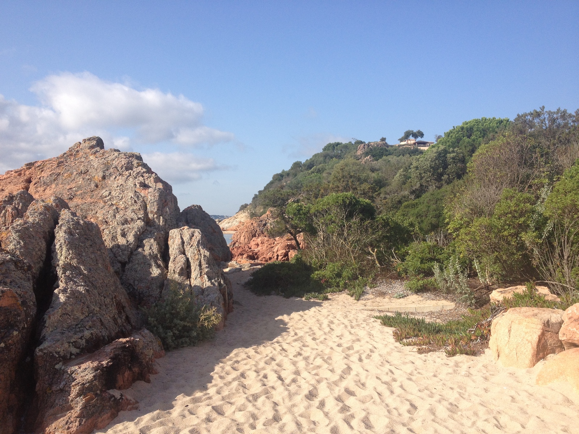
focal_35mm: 35
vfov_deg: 40.7
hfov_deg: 52.6
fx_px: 585
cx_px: 290
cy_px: 217
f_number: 2.4
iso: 64
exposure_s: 1/1381
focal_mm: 4.28
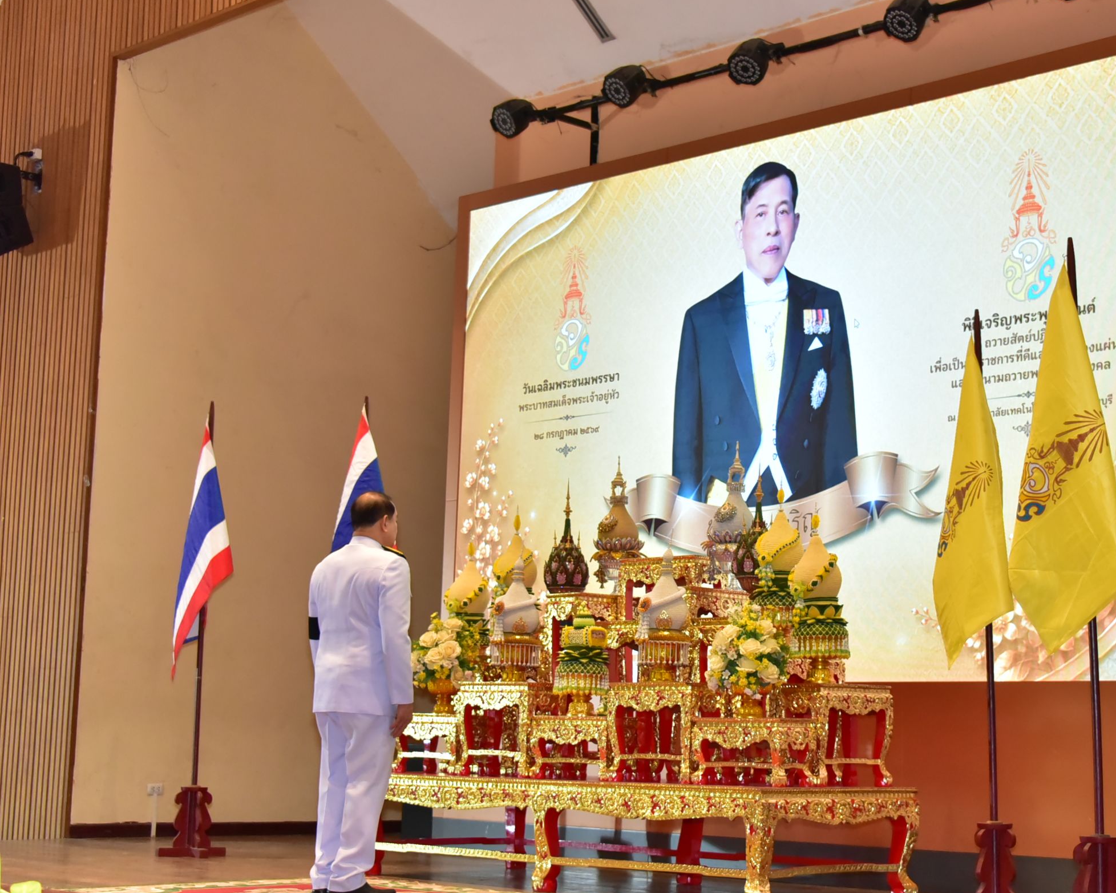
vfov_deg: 25.4
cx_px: 700
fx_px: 1982
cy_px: 471
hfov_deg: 31.3
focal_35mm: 60
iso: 4000
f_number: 5.6
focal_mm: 50
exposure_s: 1/200
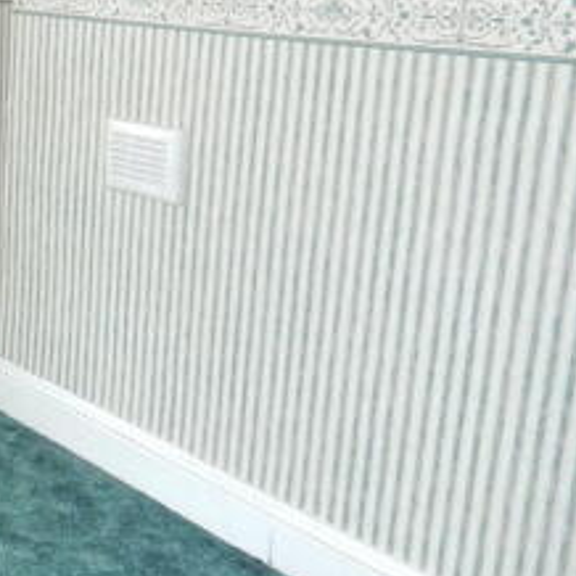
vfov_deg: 29.0
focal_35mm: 59
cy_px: 213
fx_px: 1111
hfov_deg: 24.9
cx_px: -189
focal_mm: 4.5
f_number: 3.7
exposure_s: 1/30
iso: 400
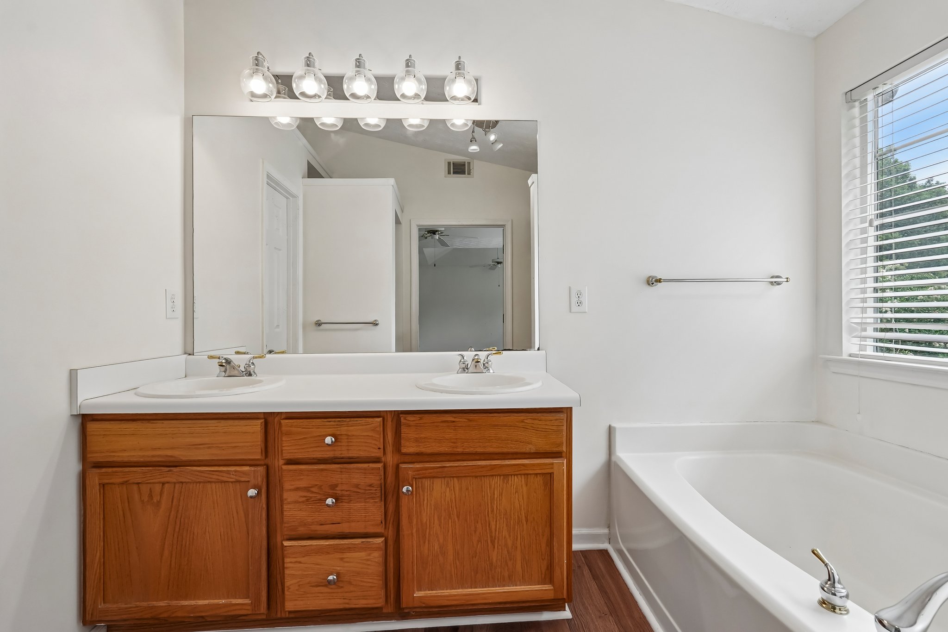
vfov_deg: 73.7
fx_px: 421
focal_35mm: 16
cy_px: 316
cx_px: 474
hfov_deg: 96.7
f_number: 8
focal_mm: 16
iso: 800
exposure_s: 1/100
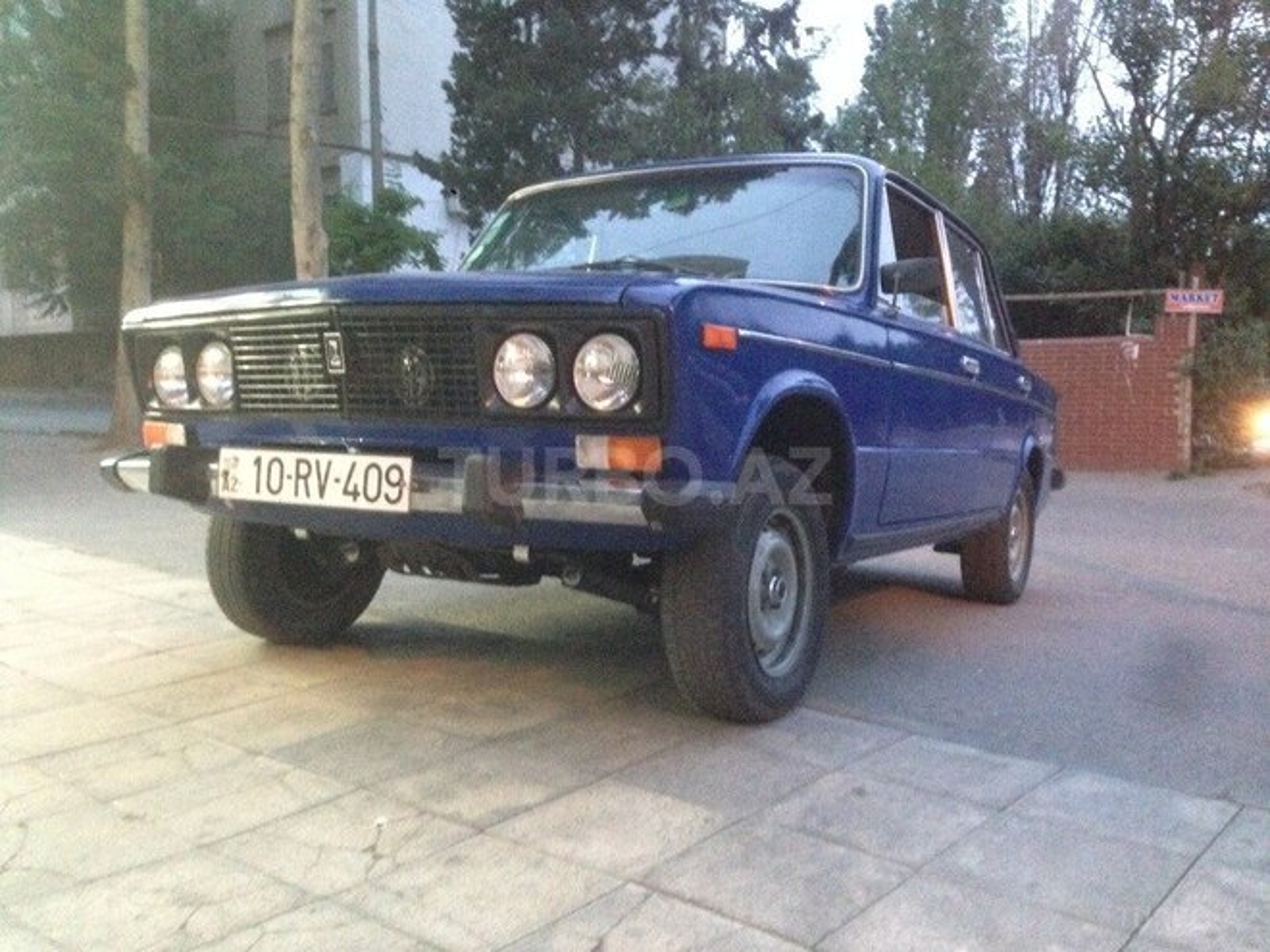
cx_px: 635
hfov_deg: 55.4
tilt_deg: -2.8
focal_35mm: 33
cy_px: 476
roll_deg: -0.4
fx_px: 1211
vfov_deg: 42.9
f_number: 2.4
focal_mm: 4.12
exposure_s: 1/15
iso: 800
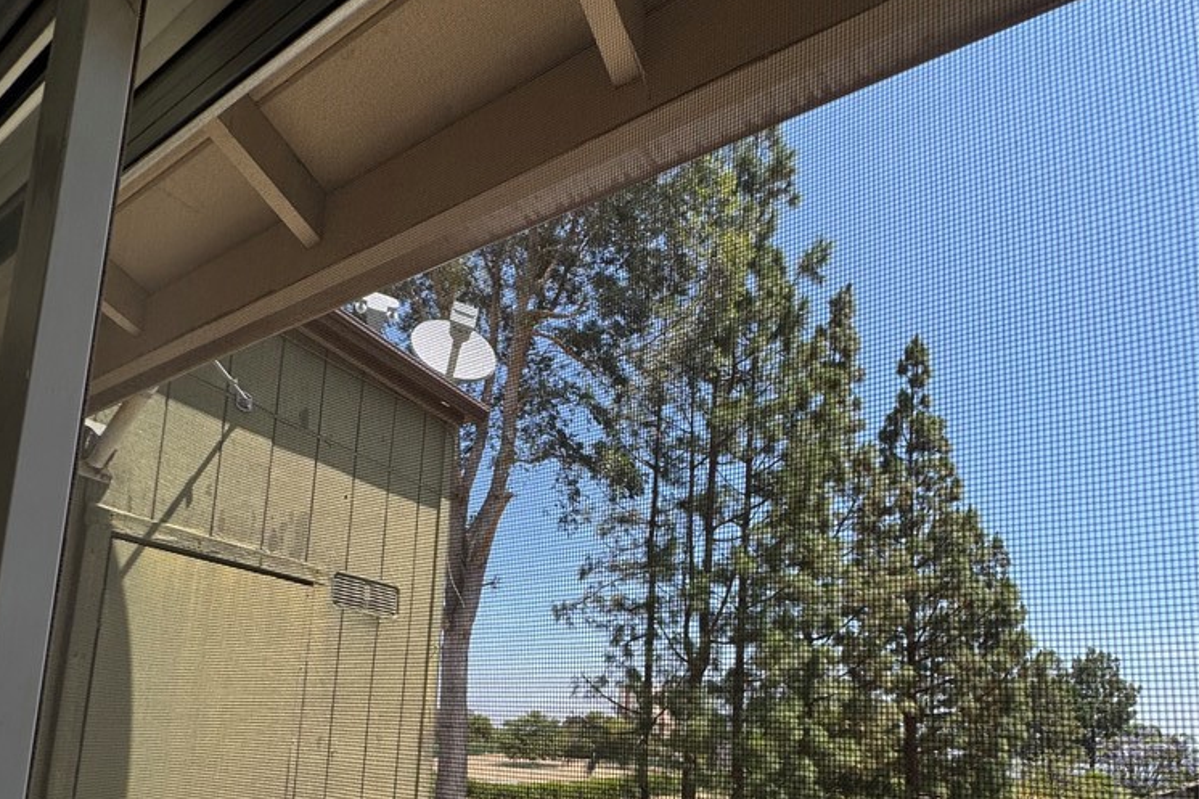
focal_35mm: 20
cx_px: 583
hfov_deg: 84.0
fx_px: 666
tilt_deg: +6.2
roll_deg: -3.0
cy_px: 651
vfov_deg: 56.9
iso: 40
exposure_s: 1/831
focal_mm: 2.22
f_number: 2.2
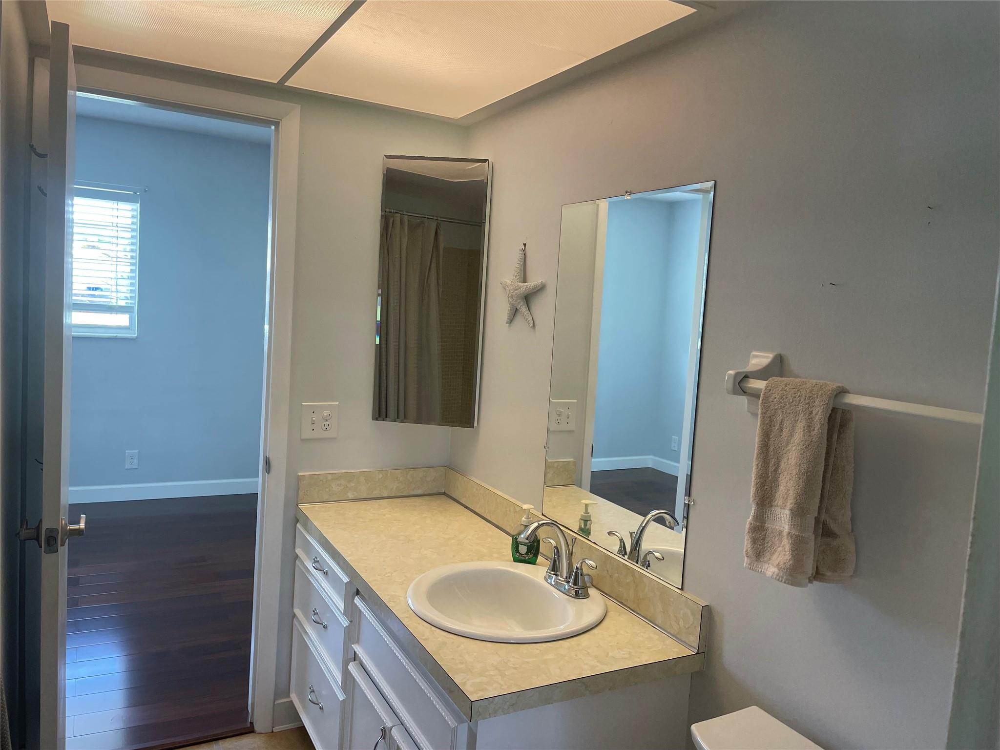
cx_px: 500
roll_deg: -3.6
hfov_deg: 67.3
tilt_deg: -4.6
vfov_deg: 53.1
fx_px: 751
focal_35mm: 26
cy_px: 375
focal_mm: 4.2
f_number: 1.6
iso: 80
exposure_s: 1/120
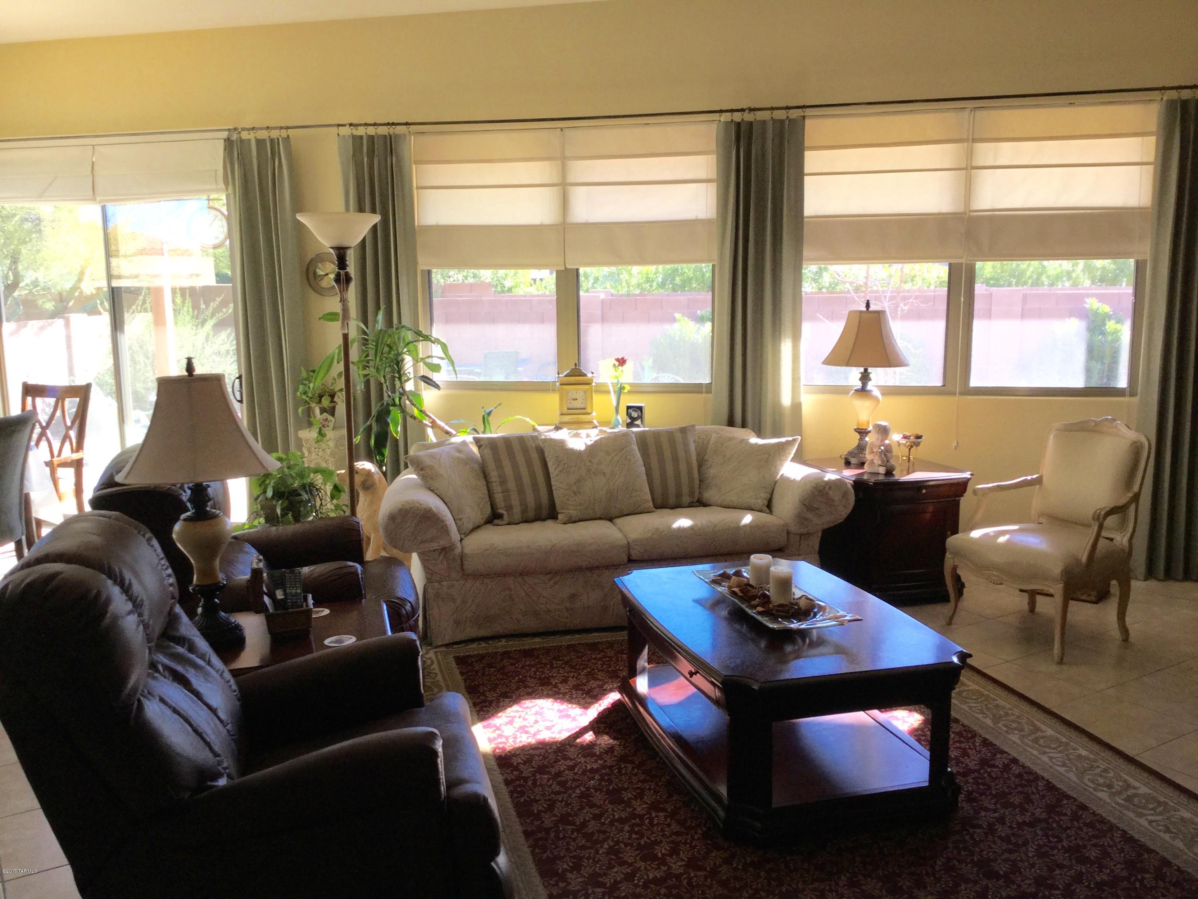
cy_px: 450
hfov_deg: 58.4
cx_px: 599
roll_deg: +0.7
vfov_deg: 45.4
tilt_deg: -10.3
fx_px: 1073
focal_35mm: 31
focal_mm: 3.3
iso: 25
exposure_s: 1/60
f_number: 2.4
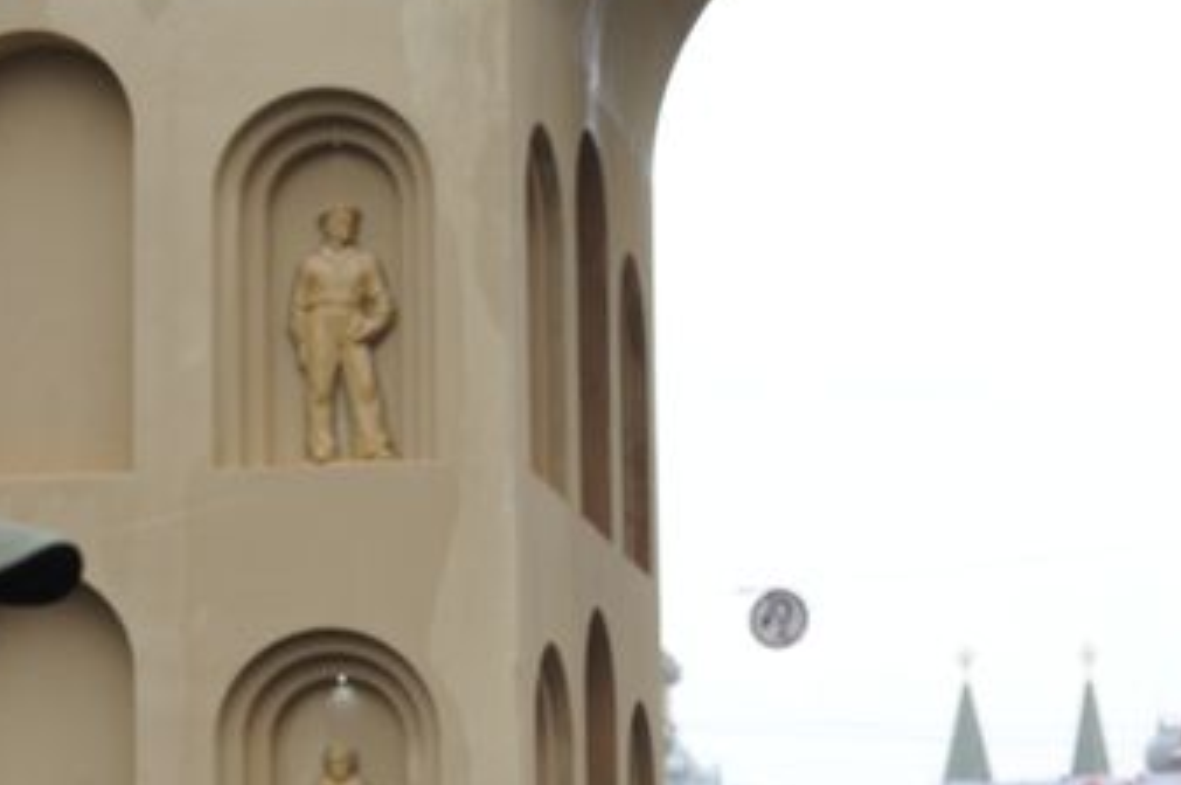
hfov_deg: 19.4
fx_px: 3408
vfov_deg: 13.0
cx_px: 985
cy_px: 767
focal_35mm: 104
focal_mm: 50
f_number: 6.3
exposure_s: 1/400
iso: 400
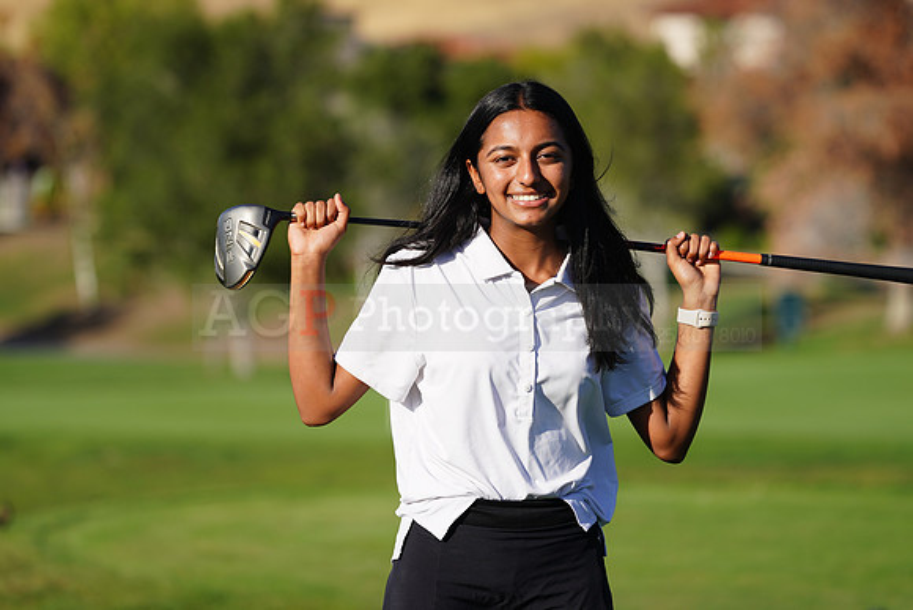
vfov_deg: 6.2
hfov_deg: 9.3
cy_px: 305
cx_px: 456
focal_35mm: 221
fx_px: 5606
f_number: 5.6
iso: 100
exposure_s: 1/500
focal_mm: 221
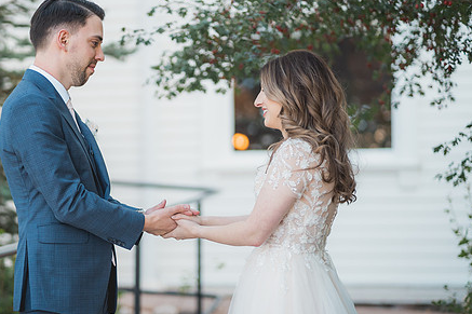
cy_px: 161
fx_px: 1546
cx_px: 168
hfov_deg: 17.3
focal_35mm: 118
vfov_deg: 11.6
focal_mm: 85
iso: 1000
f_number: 1.8
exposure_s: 1/1000
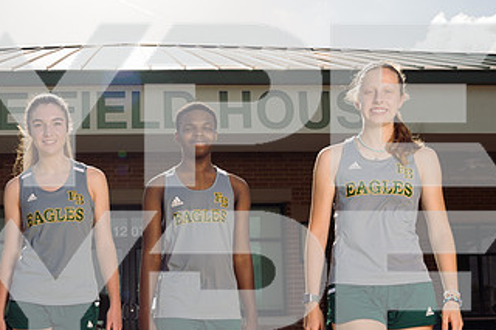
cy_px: 247
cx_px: 128
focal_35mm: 55
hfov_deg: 35.5
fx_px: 757
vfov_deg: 24.3
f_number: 6.3
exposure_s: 1/250
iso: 64
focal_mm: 24
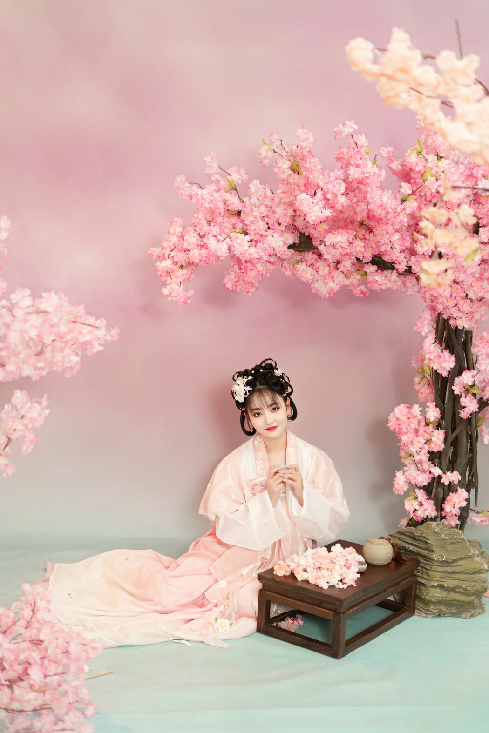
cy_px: 366
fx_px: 1019
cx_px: 244
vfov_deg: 39.6
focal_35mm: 50
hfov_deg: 27.0
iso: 100
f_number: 2.2
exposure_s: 1/100
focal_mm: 50
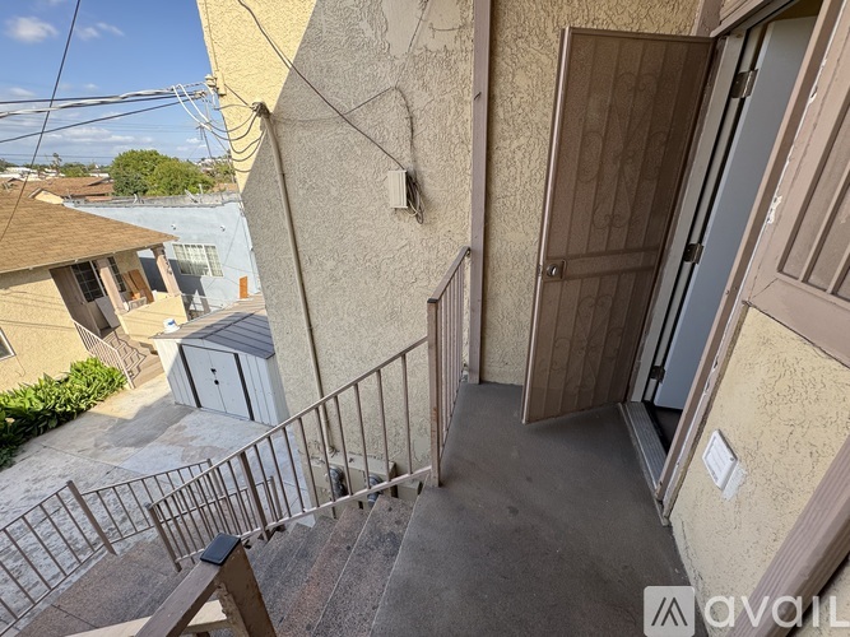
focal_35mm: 14
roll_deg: +1.5
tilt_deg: -25.4
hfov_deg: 102.1
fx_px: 344
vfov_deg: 85.7
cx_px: 425
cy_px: 318
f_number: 2.2
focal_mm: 2.22
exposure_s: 1/238
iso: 40
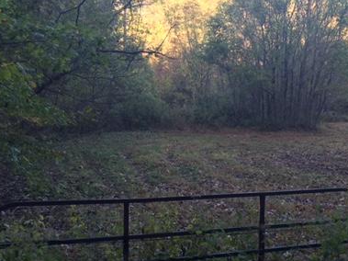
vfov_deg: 29.6
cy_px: 146
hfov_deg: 38.3
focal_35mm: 49
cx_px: 242
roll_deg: -2.1
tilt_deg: -3.8
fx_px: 492
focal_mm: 4.15
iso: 50
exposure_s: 1/120
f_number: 2.2
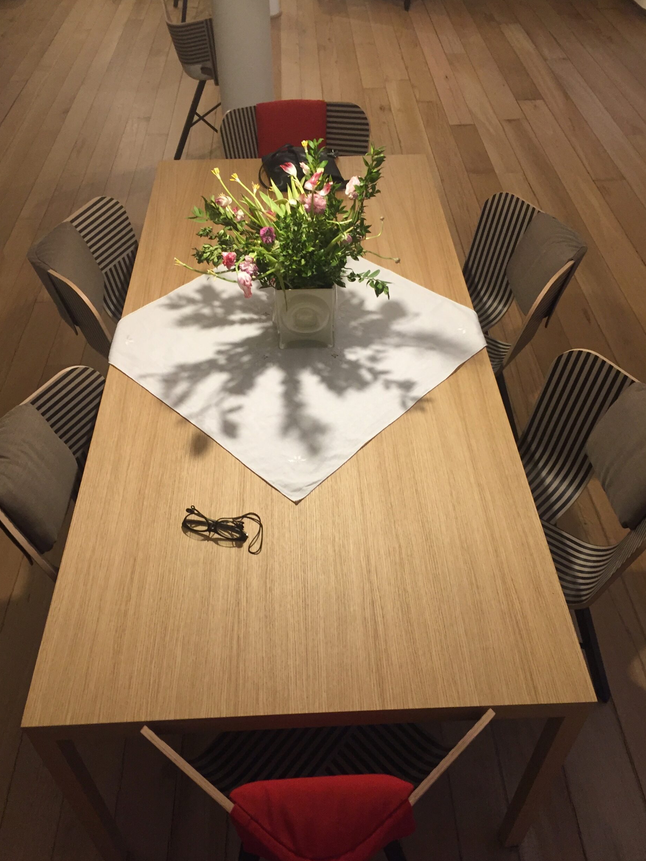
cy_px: 422
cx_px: 321
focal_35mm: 30
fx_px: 747
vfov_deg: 60.0
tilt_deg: -45.6
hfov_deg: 46.8
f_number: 2.2
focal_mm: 4.15
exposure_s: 1/33
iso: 160
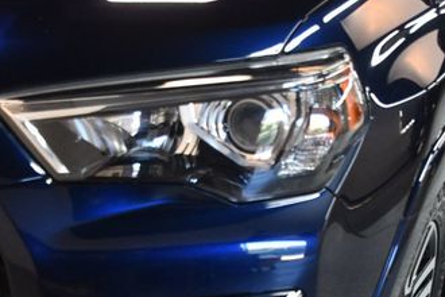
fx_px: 791
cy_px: 259
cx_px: 205
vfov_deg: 20.9
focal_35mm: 64
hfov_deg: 31.4
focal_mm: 22
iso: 2200
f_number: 3.5
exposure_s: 1/125
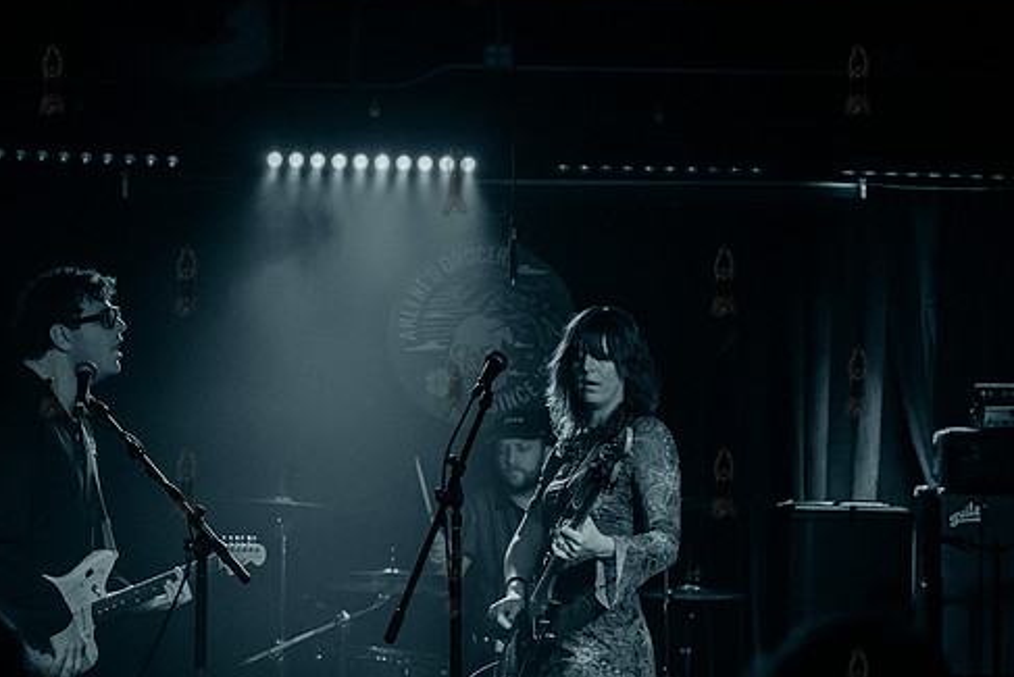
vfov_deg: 15.7
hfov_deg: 23.4
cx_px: 454
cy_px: 380
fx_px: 2451
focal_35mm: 87
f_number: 3.2
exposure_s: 1/320
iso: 16000
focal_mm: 73
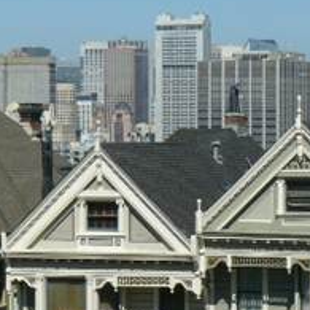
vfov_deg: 6.6
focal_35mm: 266
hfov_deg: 6.6
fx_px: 2695
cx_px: -6
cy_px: 135
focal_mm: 20.3
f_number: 7.1
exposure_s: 1/500
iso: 100
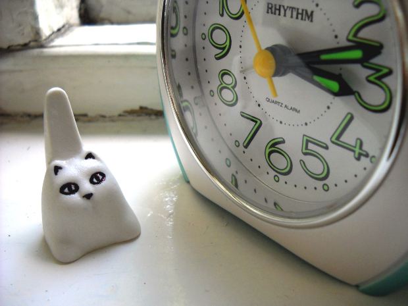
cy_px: 153
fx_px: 483
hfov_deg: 45.8
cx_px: 204
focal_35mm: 41
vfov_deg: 35.1
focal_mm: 6.72
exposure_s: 1/60
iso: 200
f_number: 3.1
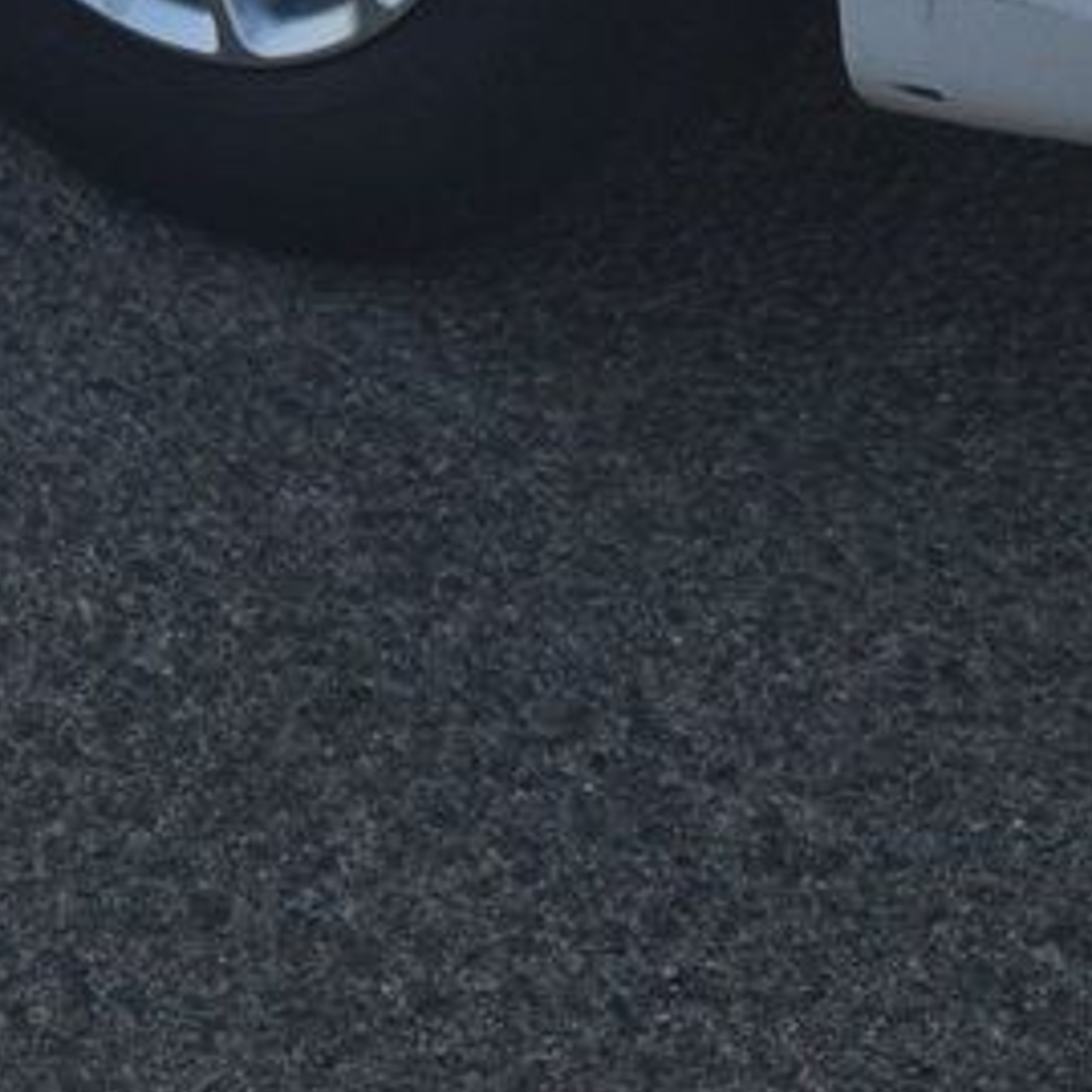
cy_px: -1084
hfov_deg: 14.1
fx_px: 4319
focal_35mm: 121
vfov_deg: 12.7
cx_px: -110
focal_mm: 6.5
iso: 65
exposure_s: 1/7330
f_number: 1.4
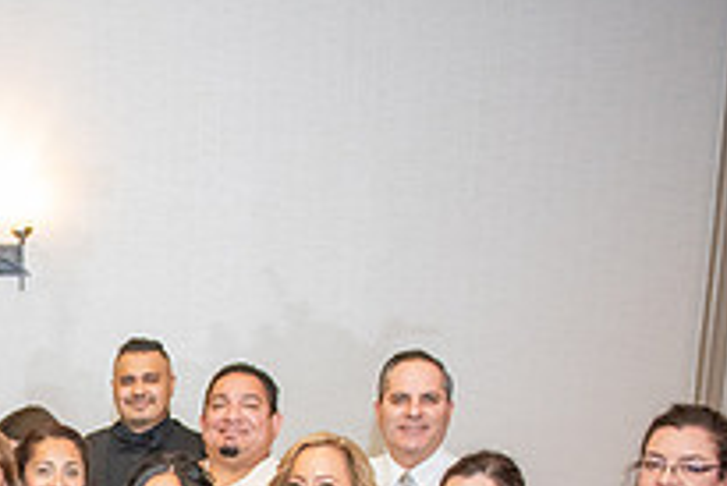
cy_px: 676
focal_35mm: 68
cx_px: -138
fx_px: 1374
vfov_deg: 18.3
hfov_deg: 26.5
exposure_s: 1/160
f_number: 2.8
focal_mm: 24
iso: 1600
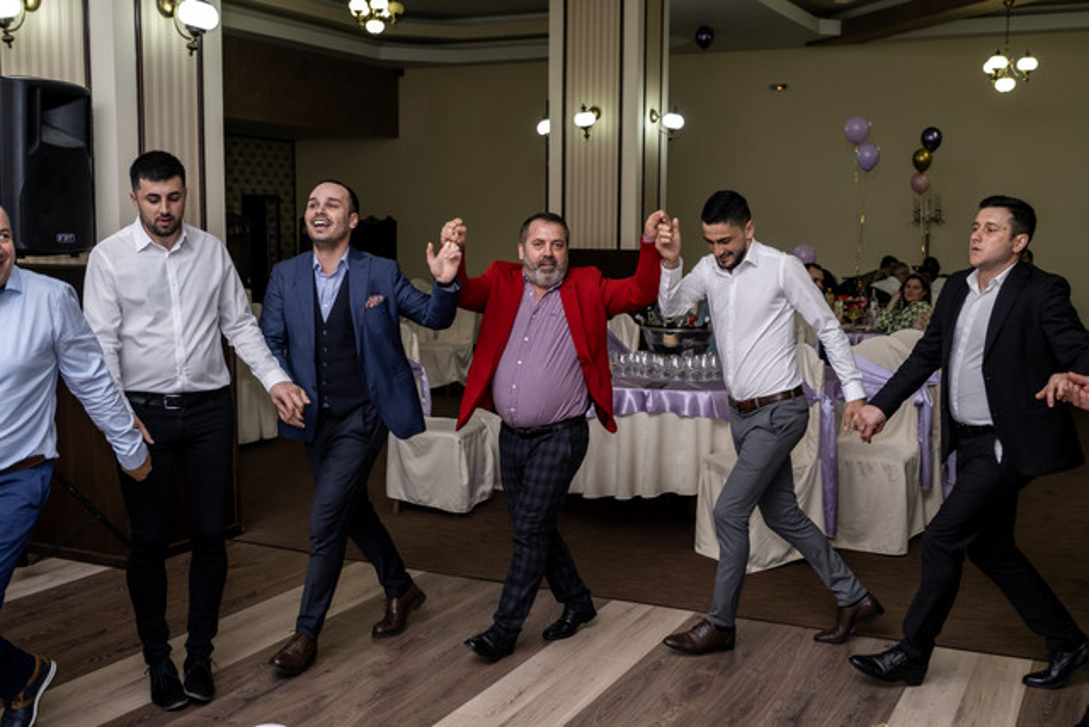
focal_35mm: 40
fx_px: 1210
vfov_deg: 33.4
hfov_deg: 48.4
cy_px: 364
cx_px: 544
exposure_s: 1/160
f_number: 2.8
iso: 1000
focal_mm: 26.6
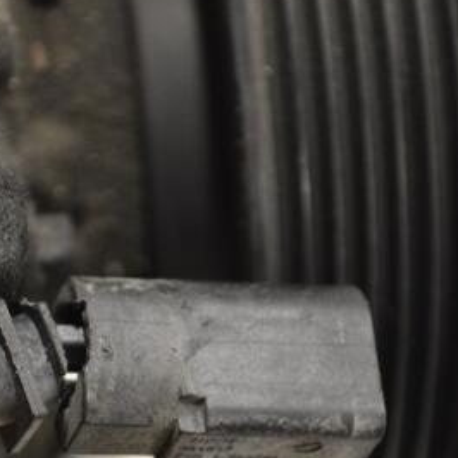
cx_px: 146
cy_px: 293
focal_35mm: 158
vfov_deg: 11.1
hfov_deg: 11.1
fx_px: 2364
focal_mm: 55
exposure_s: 1/60
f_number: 5.6
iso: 800
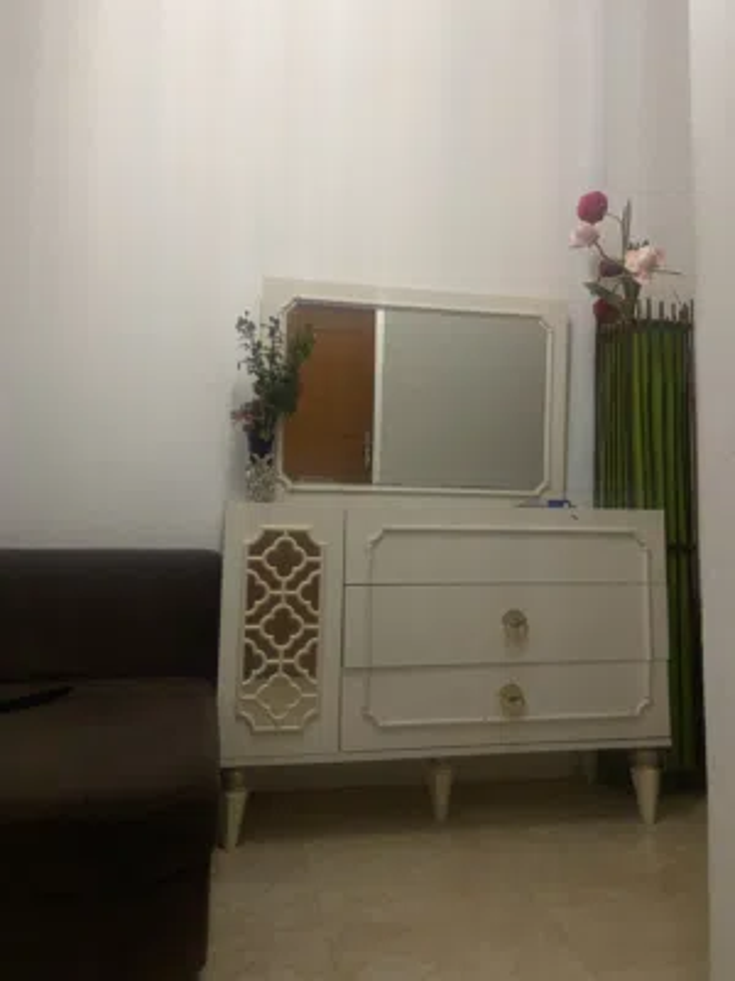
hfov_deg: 53.1
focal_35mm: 26
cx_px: 368
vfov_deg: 67.3
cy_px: 490
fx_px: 736
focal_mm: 4.25
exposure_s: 1/25
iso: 640
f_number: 1.8
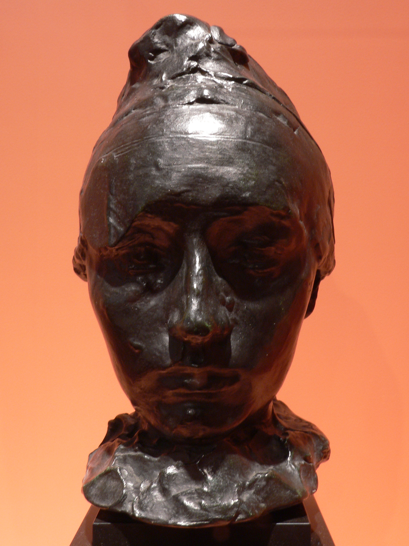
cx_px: 204
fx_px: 662
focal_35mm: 42
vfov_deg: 44.8
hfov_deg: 34.3
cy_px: 273
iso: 100
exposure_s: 1
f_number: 8
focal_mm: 6.9
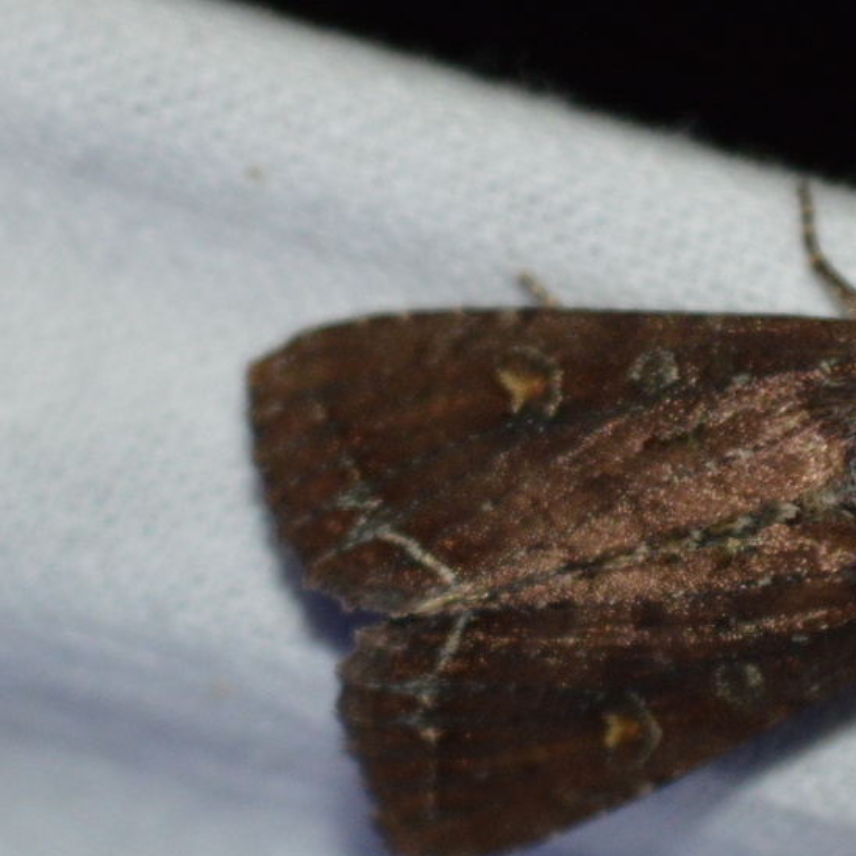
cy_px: 487
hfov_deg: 14.1
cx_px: 687
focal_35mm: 123
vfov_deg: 14.2
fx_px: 3434
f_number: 5.6
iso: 800
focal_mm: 55
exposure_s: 1/60
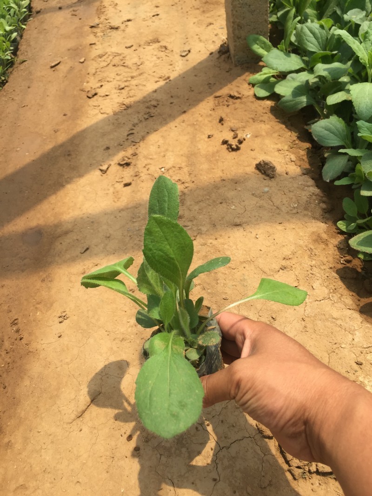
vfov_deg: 61.6
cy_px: 248
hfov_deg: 48.2
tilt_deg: -50.5
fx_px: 415
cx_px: 186
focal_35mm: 29
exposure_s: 1/1319
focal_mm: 4.15
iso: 32
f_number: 2.2
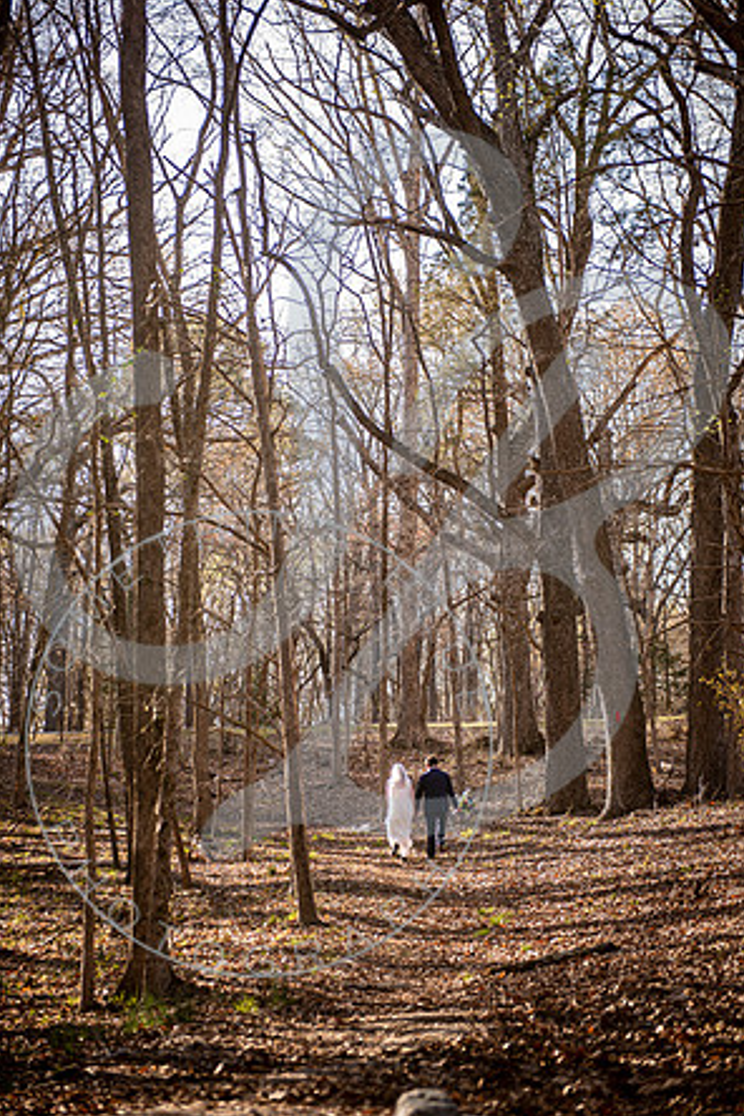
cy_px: 553
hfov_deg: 19.2
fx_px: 2201
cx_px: 372
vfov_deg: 28.5
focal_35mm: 71
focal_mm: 70
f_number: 2.8
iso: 100
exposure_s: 1/125
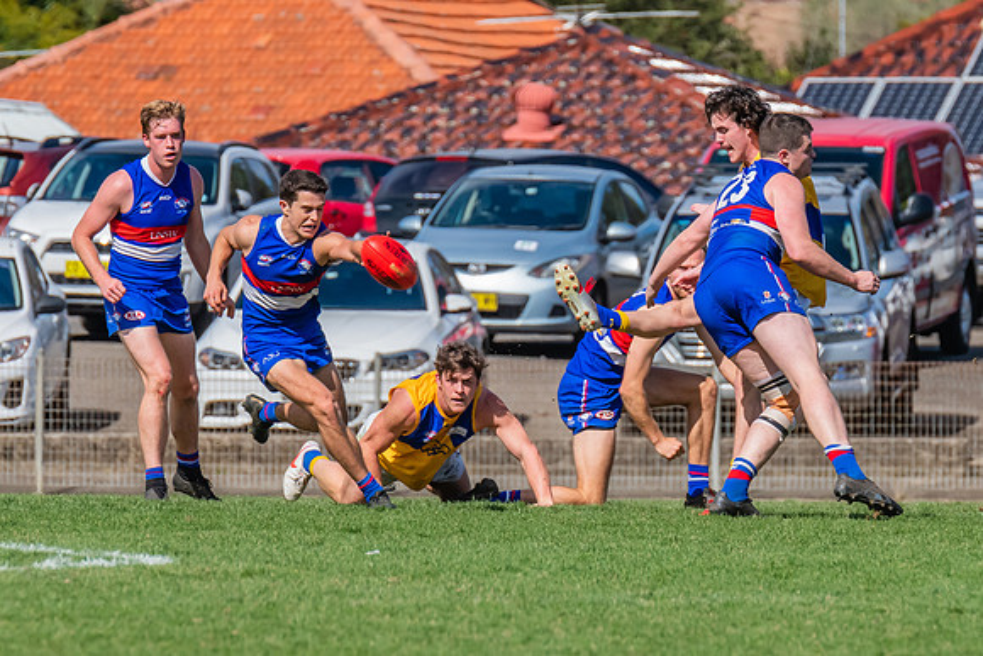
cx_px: 636
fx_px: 21499
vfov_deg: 1.7
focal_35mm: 787
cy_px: 297
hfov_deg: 2.6
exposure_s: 1/1600
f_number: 9
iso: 800
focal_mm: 420
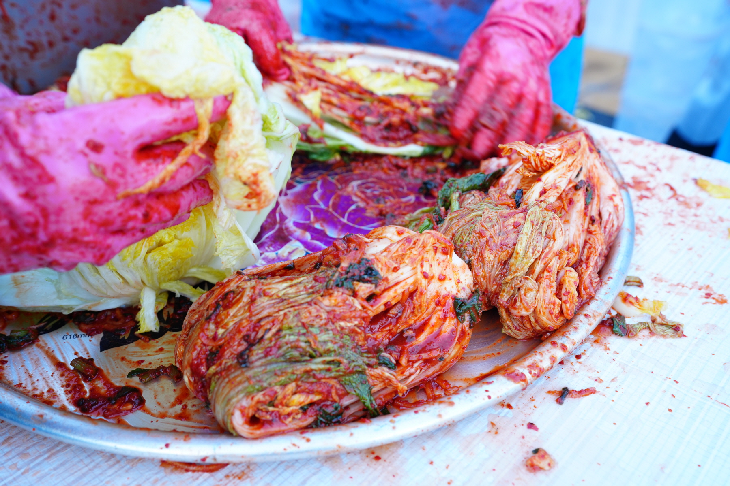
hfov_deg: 54.4
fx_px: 710
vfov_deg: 37.9
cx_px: 365
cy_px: 243
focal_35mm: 35
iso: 400
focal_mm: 35
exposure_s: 1/125
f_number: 4
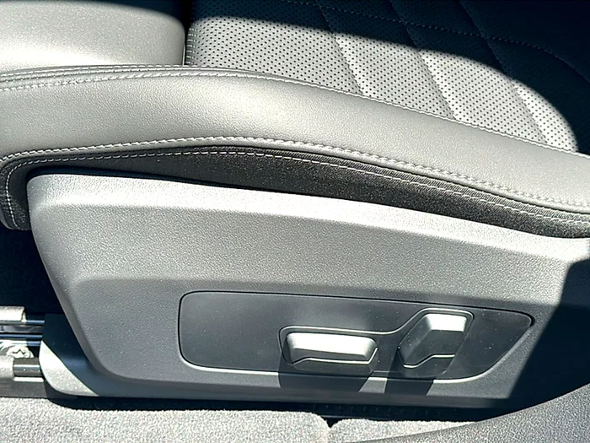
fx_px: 989
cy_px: 222
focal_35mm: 58
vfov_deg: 25.2
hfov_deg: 33.2
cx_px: 295
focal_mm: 6.86
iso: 64
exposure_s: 1/631
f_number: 1.78
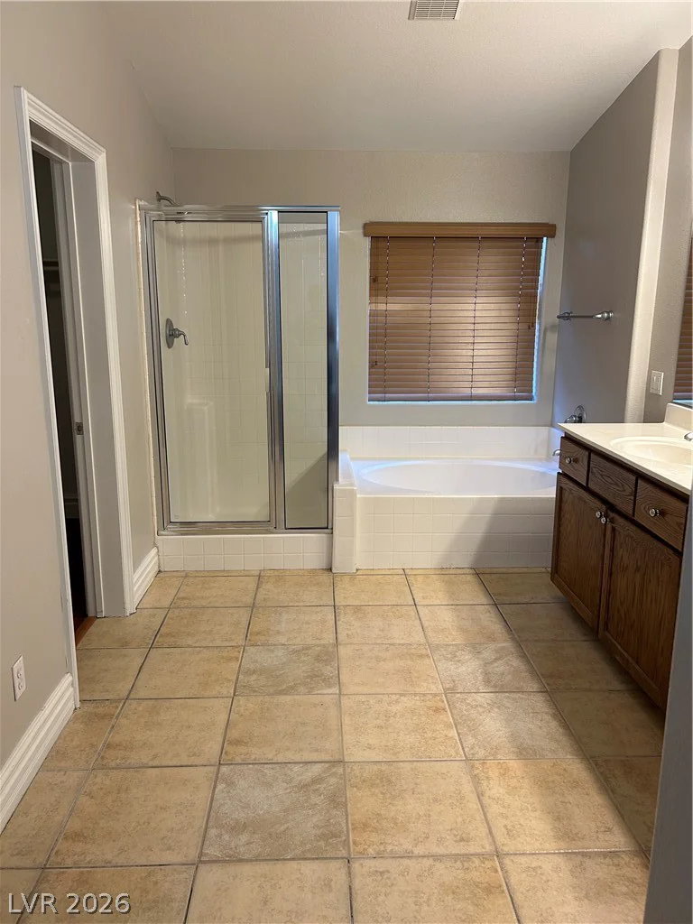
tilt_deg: -12.4
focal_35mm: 26
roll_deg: +0.1
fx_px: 694
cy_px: 462
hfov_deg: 53.1
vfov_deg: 67.3
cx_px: 346
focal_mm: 5.7
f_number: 1.5
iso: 125
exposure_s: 1/120
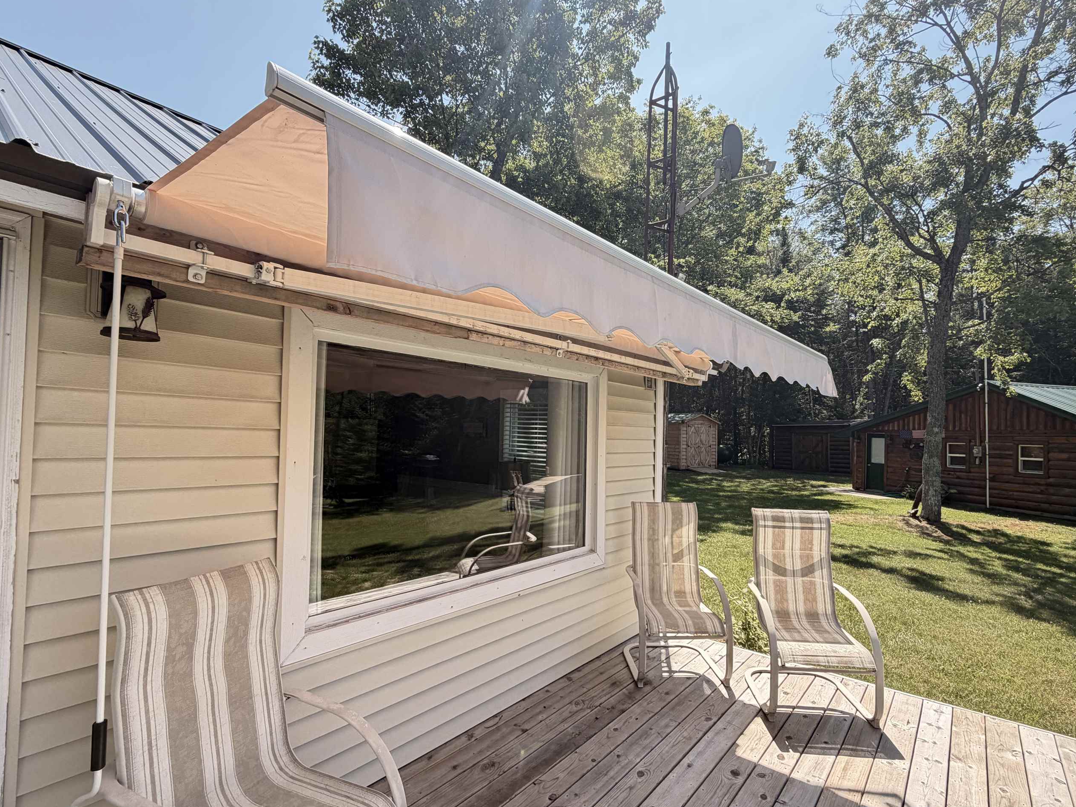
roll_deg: -0.6
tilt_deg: +3.0
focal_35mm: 17
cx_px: 569
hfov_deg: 90.9
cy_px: 418
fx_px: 528
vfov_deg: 74.7
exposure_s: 1/502
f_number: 2.2
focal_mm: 2.22
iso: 64
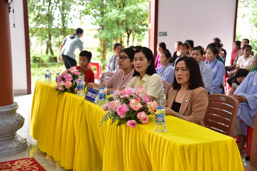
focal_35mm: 55
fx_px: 393
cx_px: 128
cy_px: 86
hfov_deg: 36.2
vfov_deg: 24.6
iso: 500
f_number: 4
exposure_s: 1/80
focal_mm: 55
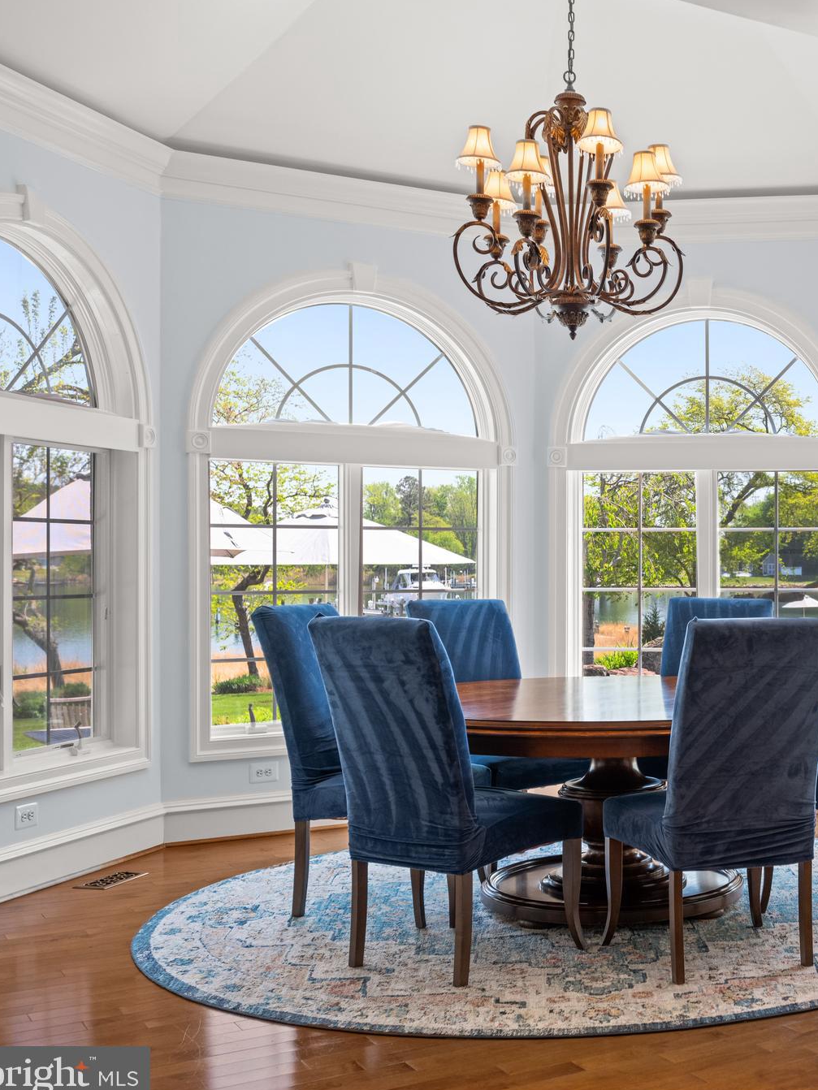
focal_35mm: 44
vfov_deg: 42.9
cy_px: 551
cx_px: 802
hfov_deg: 30.7
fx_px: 1386
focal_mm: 30
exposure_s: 1/30
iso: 640
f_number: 5
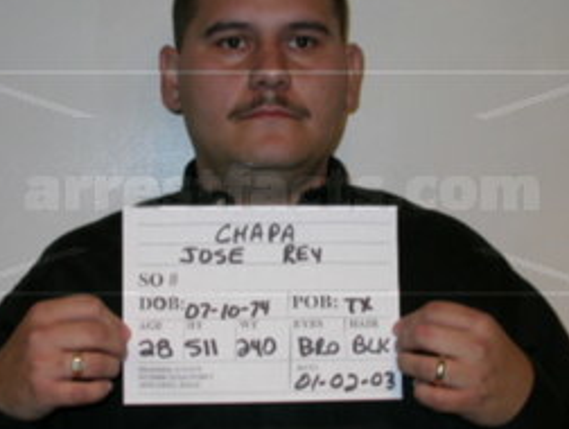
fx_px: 1350
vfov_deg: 18.0
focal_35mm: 82
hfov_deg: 23.8
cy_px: 184
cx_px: 281
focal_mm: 12.6
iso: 100
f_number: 3.1
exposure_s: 1/60.3
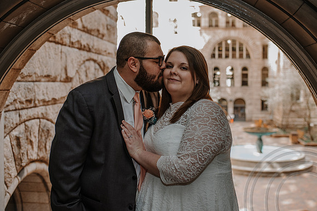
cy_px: 86
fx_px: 367
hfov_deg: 46.7
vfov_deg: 32.1
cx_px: 168
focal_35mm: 42
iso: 450
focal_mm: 35
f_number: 2.5
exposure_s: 1/200
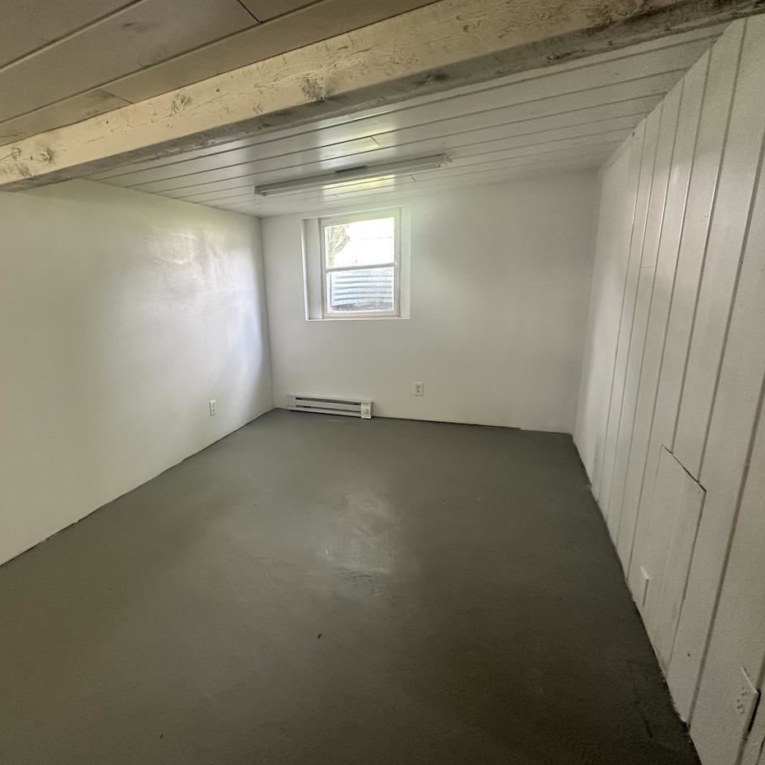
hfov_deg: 82.3
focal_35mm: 17
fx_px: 425
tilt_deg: -13.0
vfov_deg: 84.0
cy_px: 392
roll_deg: +3.6
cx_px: 285
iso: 200
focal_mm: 2.22
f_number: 2.2
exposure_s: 1/60
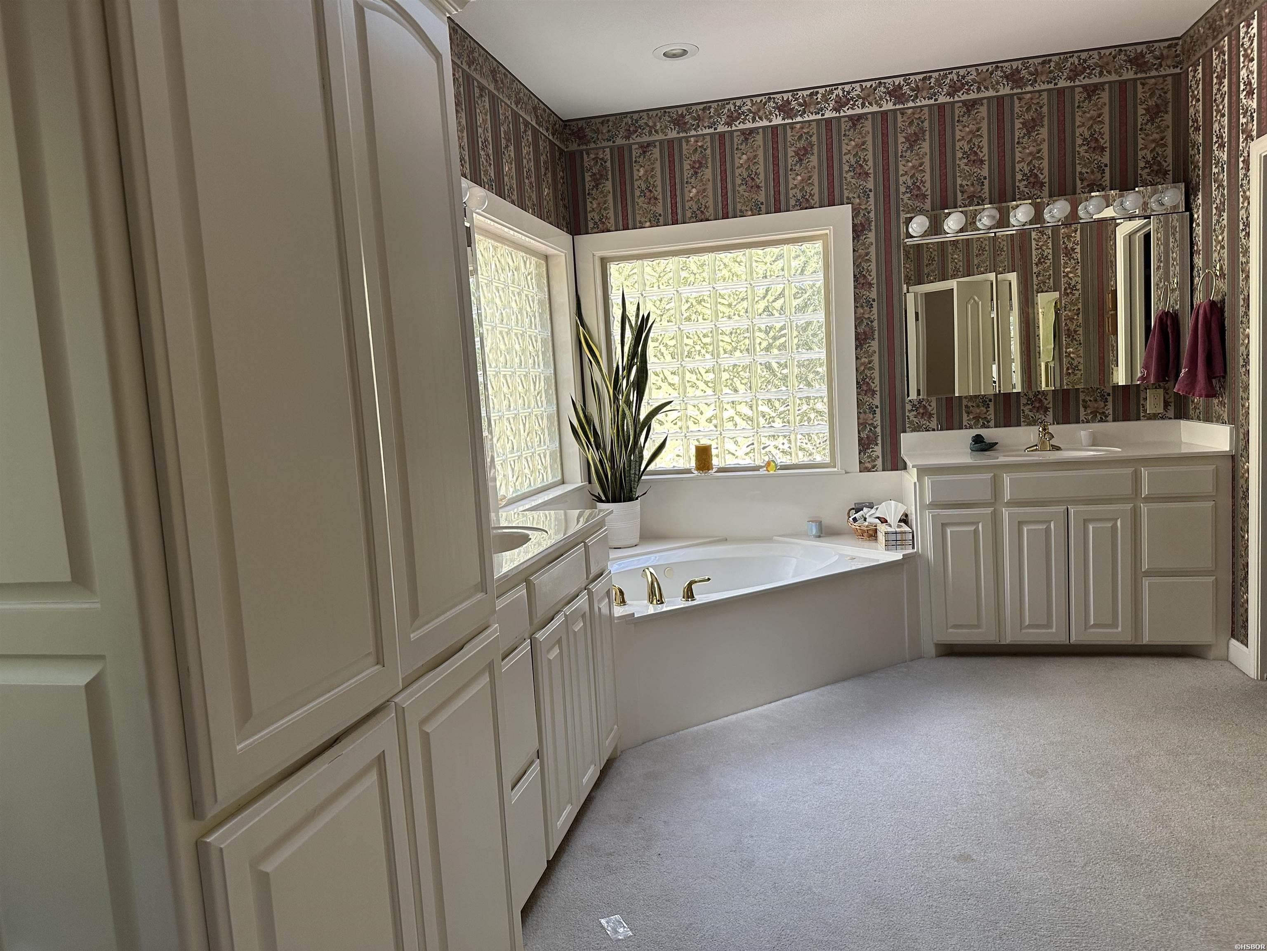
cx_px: 634
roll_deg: +3.4
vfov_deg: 56.8
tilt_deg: -5.3
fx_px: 878
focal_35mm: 24
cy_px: 476
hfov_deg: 71.6
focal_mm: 6.86
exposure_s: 1/121
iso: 160
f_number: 1.78
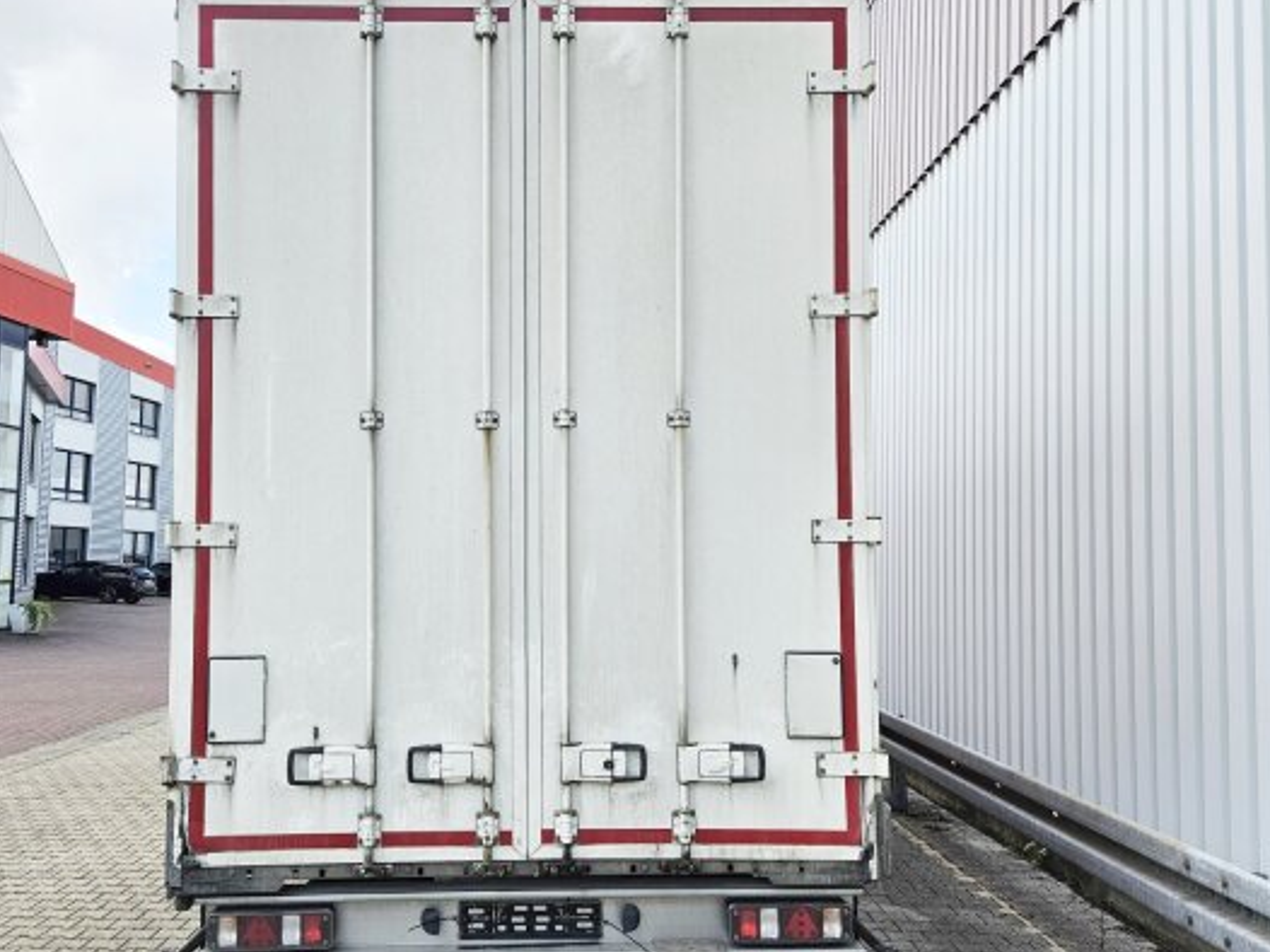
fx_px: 1027
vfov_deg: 49.7
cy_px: 490
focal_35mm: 28
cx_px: 522
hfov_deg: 63.0
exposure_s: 1/1425
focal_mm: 5.4
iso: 32
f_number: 1.8
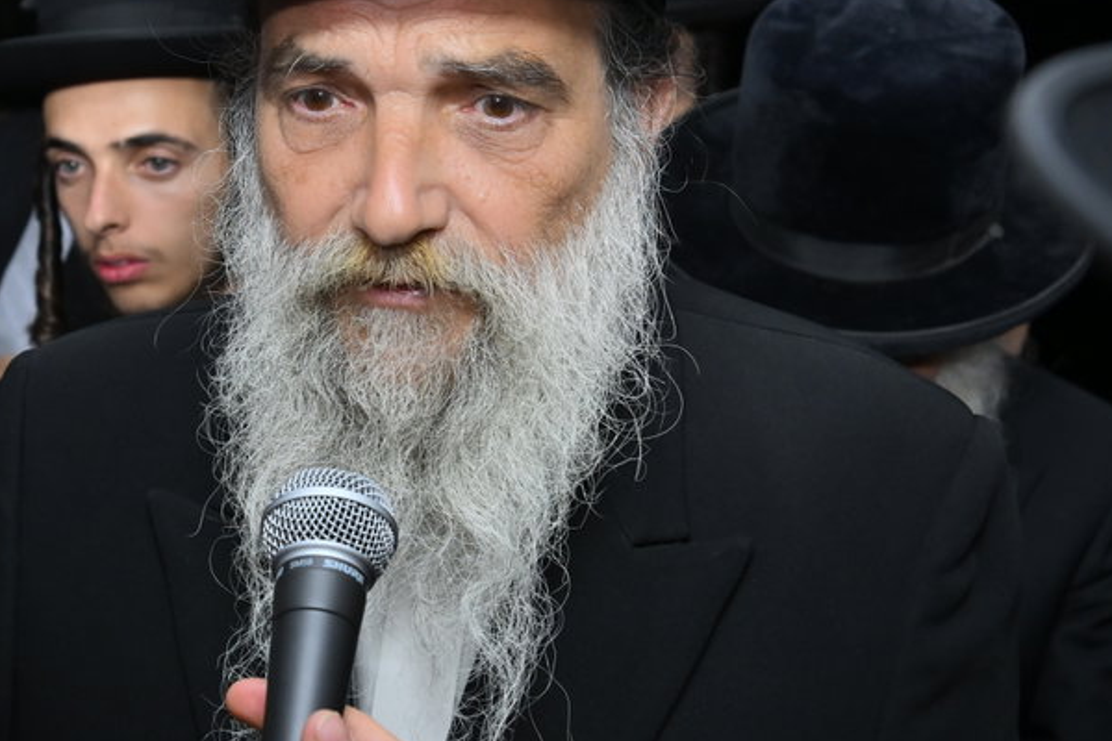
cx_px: 271
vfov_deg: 19.5
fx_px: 2162
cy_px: 349
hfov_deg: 28.4
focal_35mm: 70
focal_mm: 30
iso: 640
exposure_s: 1/200
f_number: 5
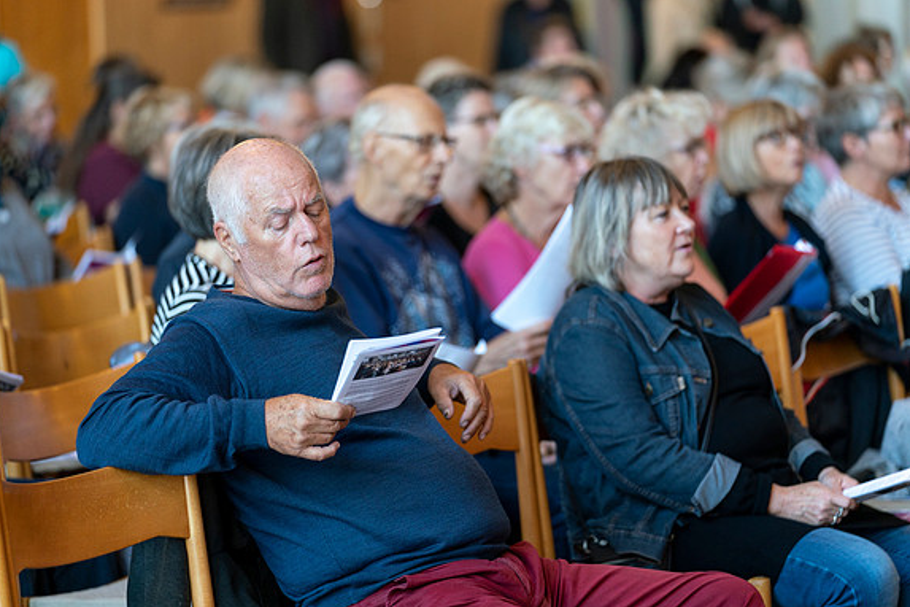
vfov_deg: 8.5
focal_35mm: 161
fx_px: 4069
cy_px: 306
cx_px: 453
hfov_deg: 12.8
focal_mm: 159
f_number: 2.8
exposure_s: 1/250
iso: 1600
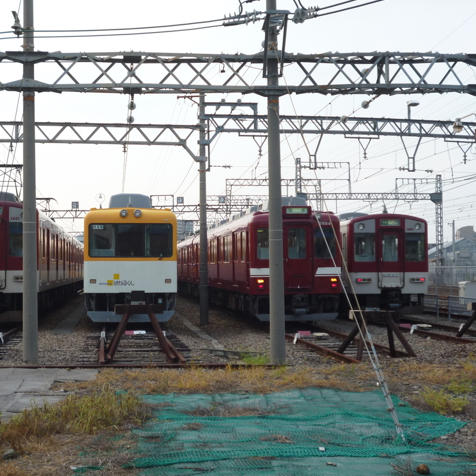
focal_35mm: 57
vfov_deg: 30.0
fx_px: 887
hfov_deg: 30.0
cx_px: 196
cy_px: 238
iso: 100
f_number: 4
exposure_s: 1/160
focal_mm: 8.6
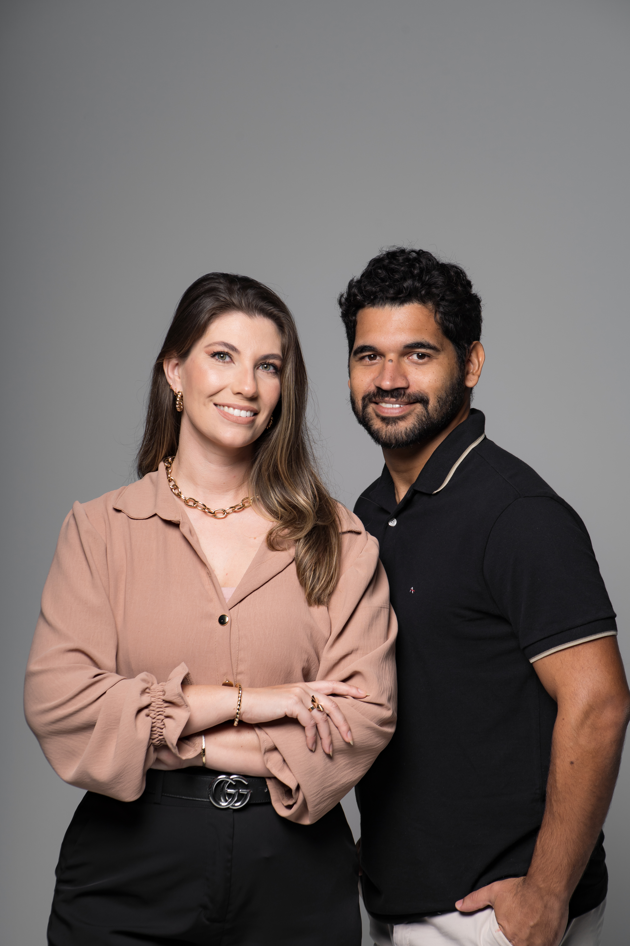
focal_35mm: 125
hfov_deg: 11.0
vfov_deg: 16.4
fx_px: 3281
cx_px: 315
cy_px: 473
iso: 200
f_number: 10
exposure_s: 1/160
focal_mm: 125
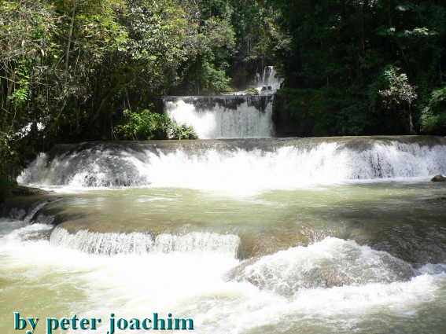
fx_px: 451
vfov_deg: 40.7
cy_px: 167
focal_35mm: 35
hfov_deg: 52.6
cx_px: 223
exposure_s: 1/125
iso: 64
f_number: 4
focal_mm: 6
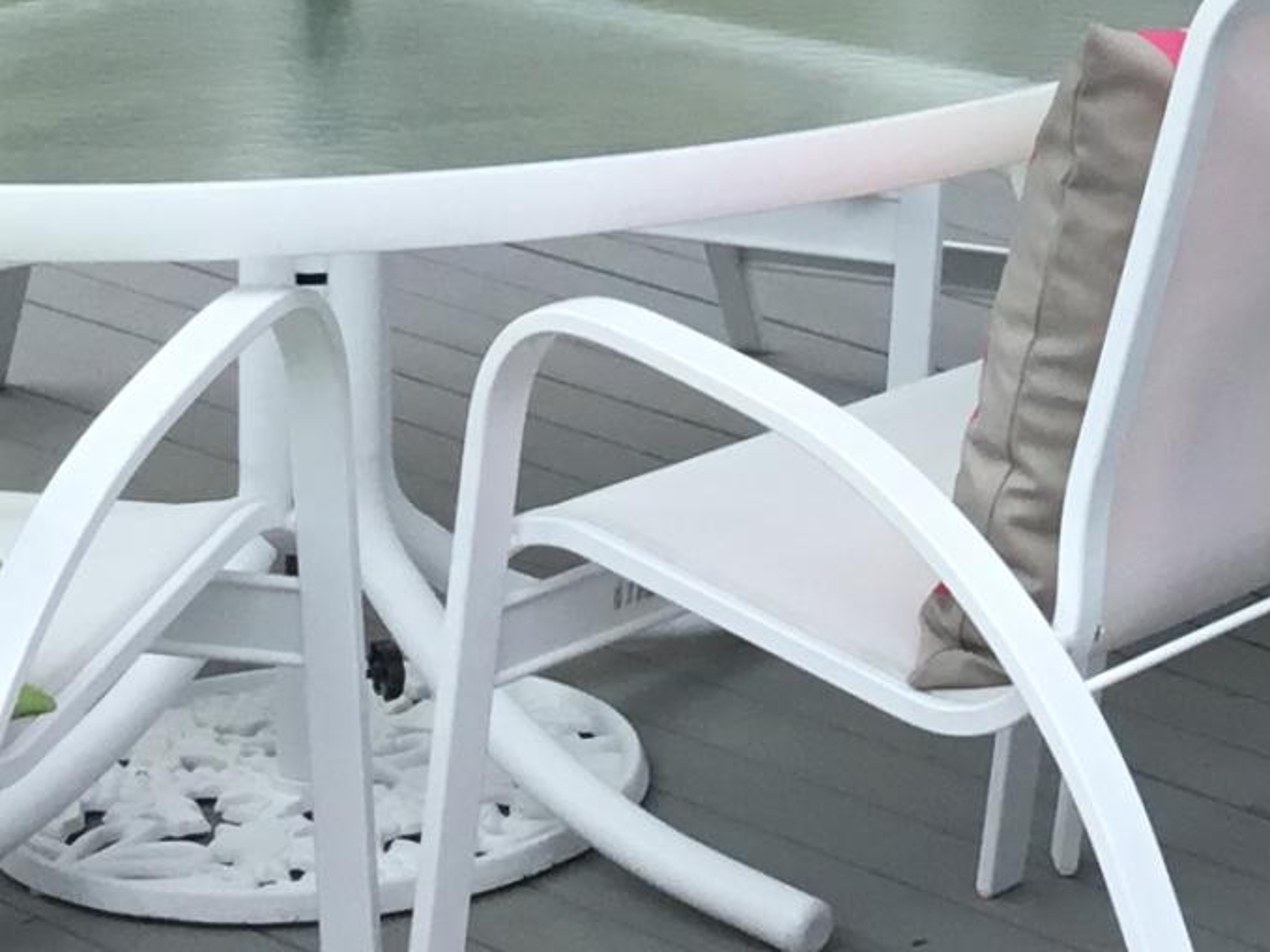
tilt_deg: -6.8
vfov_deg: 10.5
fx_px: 5025
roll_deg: +0.7
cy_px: -475
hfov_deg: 14.0
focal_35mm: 137
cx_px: 1549
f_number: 2.4
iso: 25
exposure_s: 1/970
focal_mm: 3.3
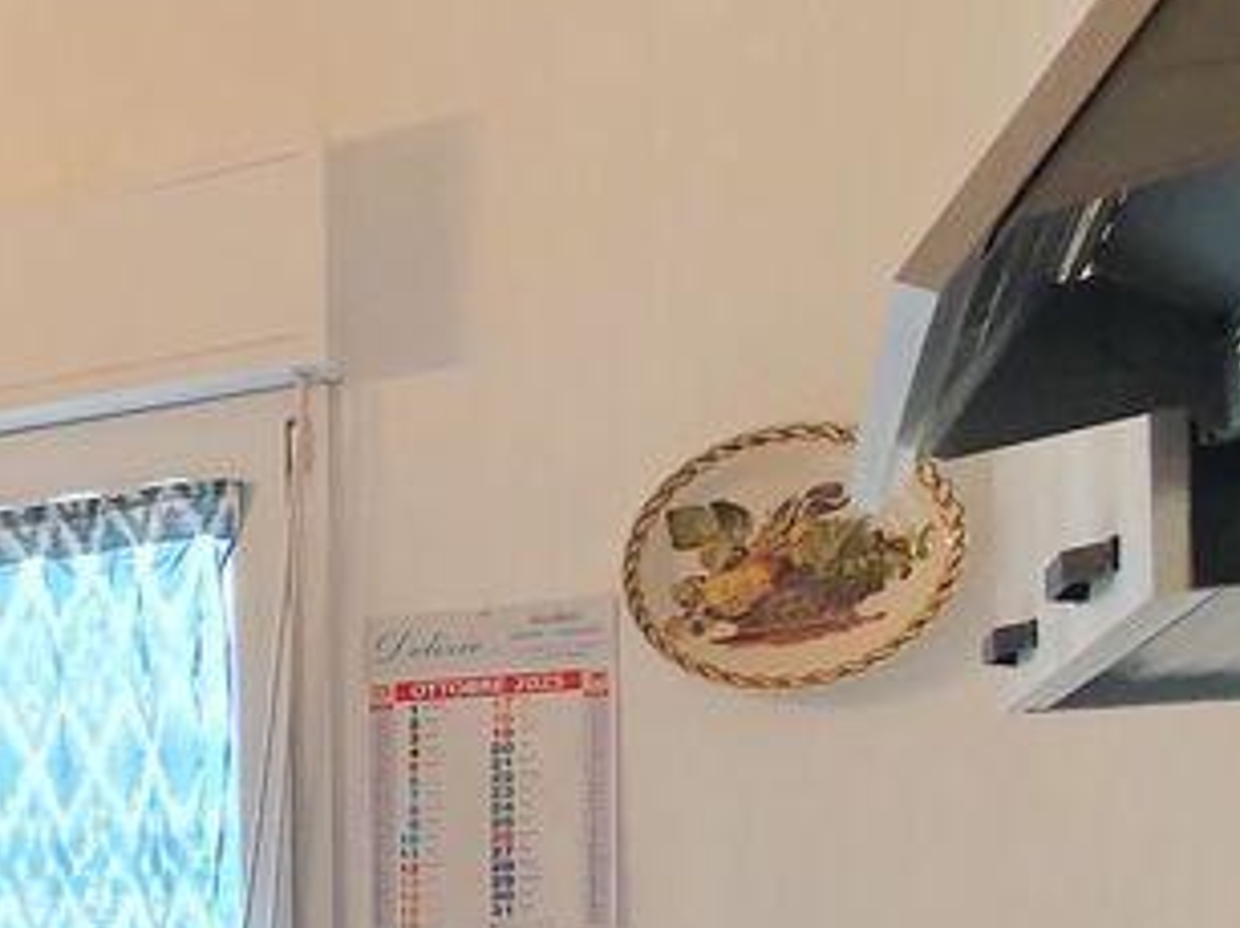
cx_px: -819
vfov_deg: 26.8
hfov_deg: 24.3
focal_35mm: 51
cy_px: 948
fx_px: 1825
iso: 125
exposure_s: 1/50
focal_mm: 1.8
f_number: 2.2
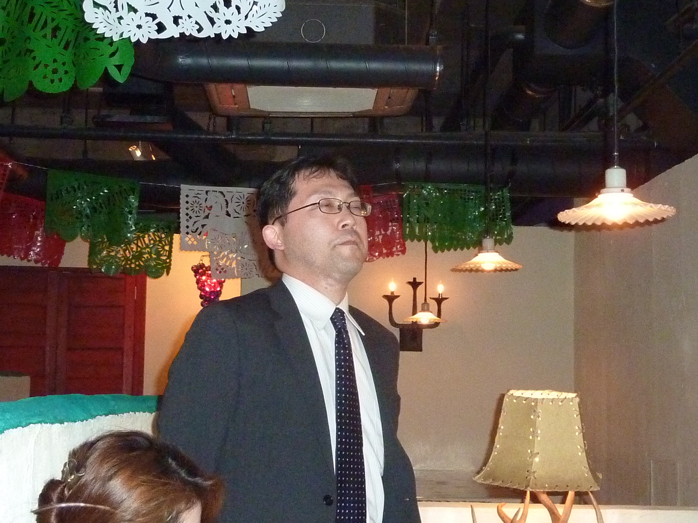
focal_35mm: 63
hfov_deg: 30.7
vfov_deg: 23.3
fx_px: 1270
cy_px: 262
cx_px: 349
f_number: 3.5
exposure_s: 1/30
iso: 640
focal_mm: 5.7
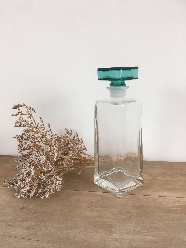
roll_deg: +1.1
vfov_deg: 61.7
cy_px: 124
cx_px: 93
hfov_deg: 48.2
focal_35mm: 29
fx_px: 208
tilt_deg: -12.4
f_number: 2.2
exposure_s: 1/33
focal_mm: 4.15
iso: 25
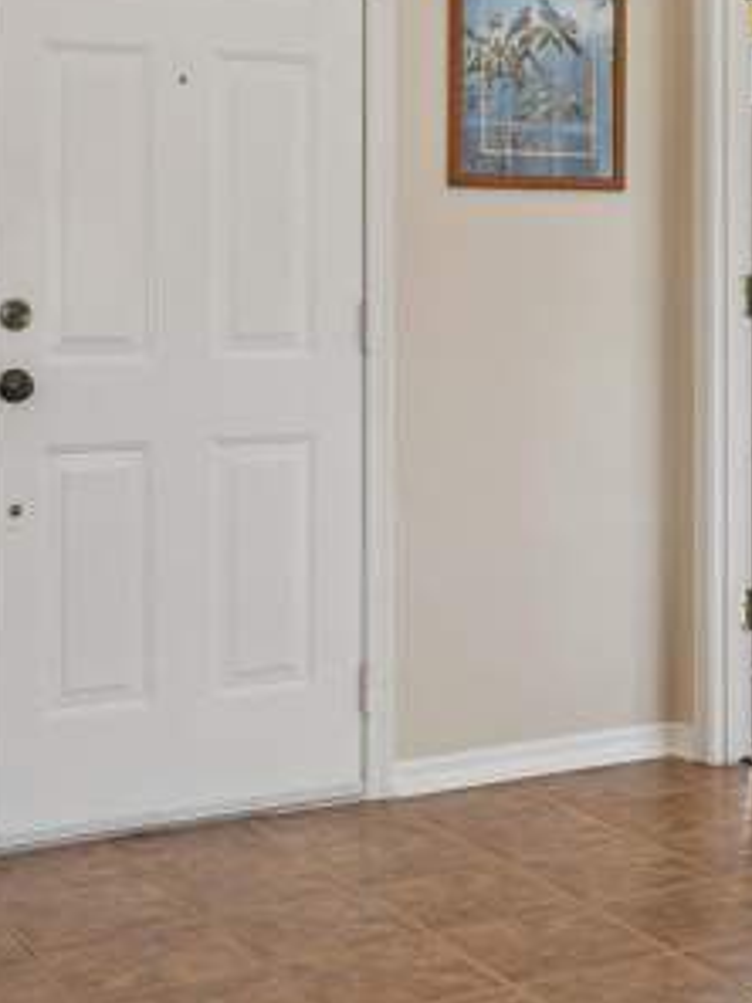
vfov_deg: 28.9
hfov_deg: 21.6
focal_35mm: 66
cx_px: 684
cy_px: 259
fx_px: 1920
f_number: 9
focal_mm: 25.5
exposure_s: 1/6
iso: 200
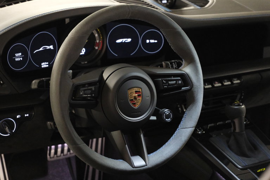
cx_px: 135
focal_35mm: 75
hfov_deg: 27.0
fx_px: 562
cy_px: 90
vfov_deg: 18.2
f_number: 4.8
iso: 12800
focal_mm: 50
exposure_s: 1/28
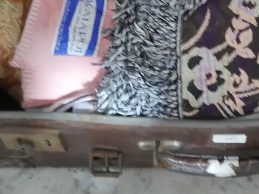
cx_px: 214
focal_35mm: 85
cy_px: 15
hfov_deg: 22.6
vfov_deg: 17.1
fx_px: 636
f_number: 4.4
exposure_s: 1/15
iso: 3200
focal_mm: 20
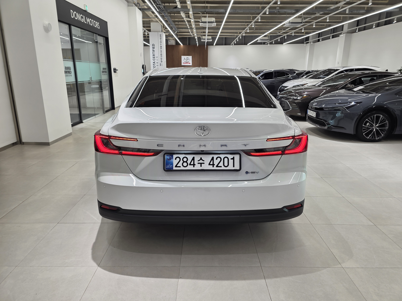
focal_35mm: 23
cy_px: 150
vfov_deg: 58.9
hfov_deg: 73.9
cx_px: 201
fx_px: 267
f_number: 1.7
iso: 40
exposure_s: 1/50
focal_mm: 6.3
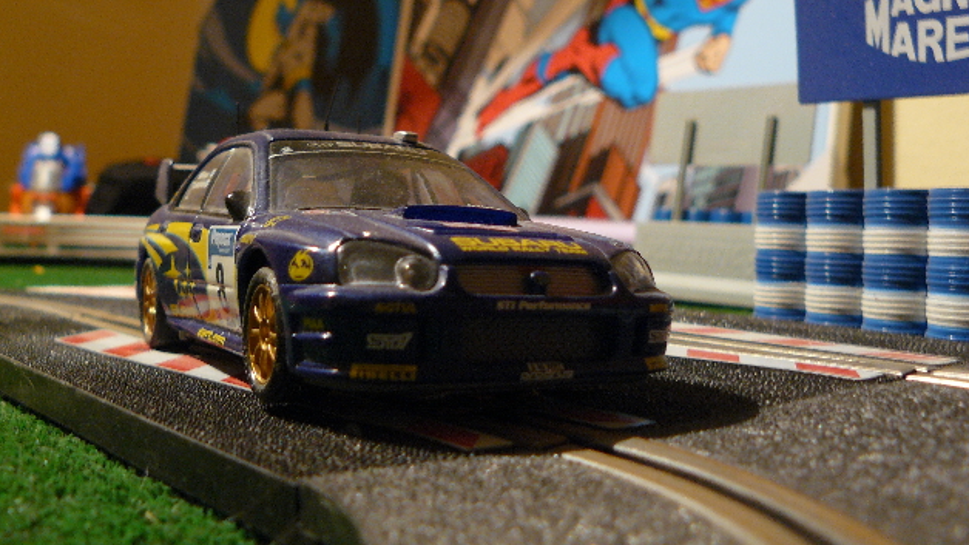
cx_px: 492
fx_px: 1028
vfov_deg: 29.7
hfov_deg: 50.5
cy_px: 239
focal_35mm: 40
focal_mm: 6
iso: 200
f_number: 2.8
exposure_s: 1/2
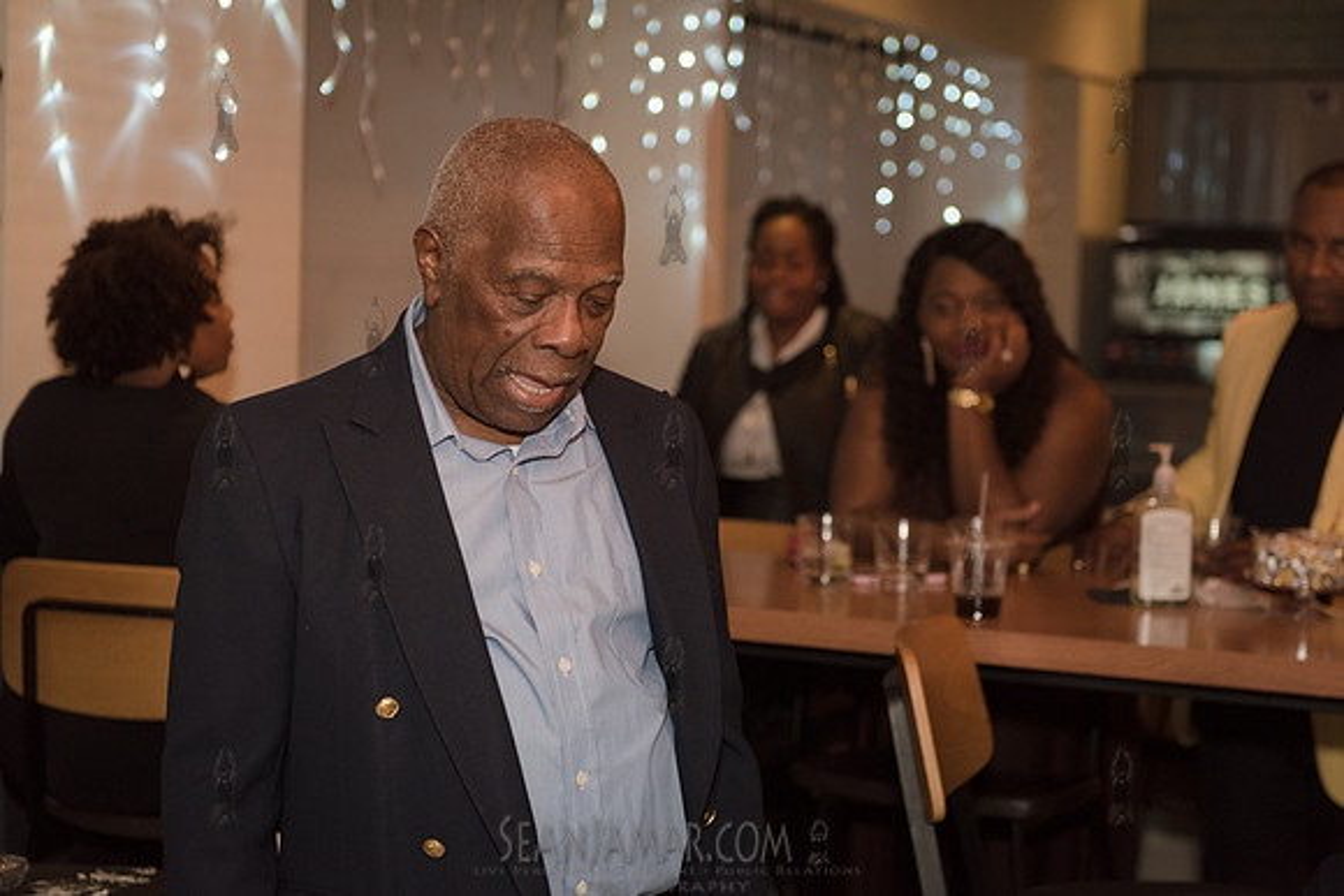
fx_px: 2464
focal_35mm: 66
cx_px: 672
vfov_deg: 20.6
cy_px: 448
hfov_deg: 30.5
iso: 1250
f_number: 3.5
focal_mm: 66
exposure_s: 1/400
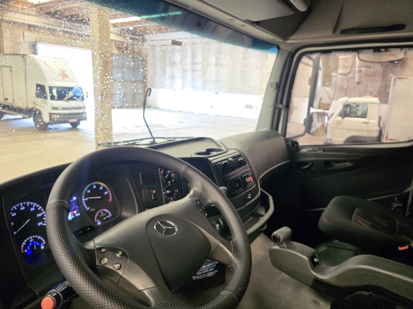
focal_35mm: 23
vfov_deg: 58.9
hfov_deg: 73.9
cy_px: 154
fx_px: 274
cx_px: 206
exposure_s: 1/60
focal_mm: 6.3
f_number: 1.7
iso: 1250
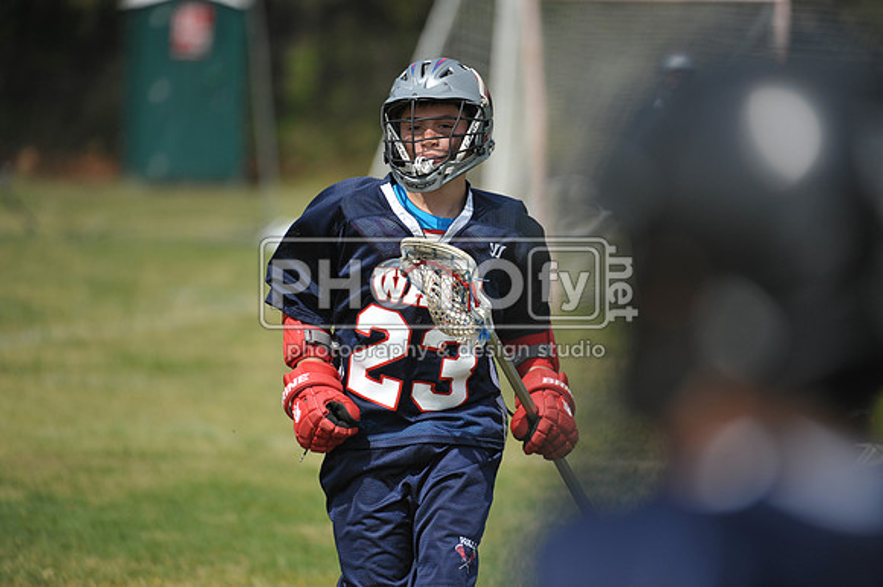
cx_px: 442
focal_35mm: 300
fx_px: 7354
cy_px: 294
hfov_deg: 6.9
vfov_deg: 4.6
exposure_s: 1/4000
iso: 640
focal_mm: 300
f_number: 4
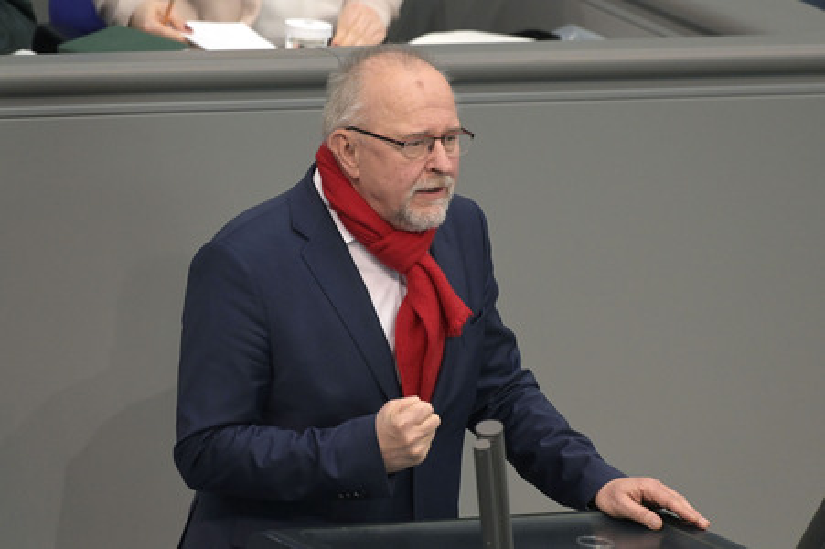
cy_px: 274
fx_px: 9618
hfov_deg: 4.9
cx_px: 412
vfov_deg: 3.3
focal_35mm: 420
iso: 6400
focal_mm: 420
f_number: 5.6
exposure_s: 1/640
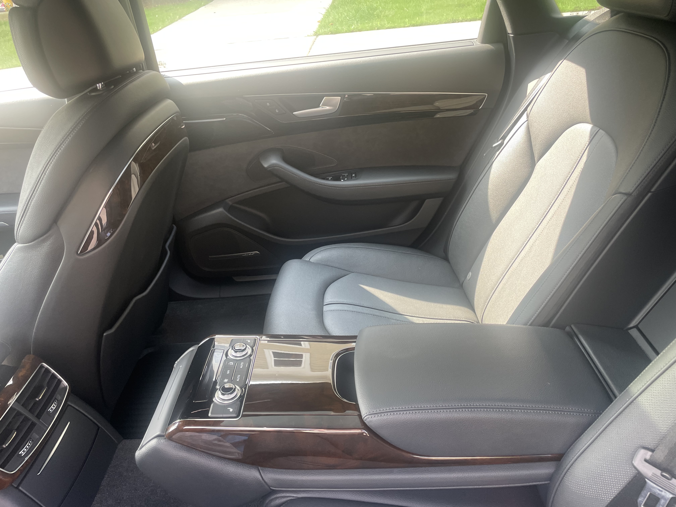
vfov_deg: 53.1
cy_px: 254
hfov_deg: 67.3
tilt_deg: -29.8
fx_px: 508
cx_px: 338
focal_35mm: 26
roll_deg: +5.7
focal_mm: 4.2
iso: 100
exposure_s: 1/121
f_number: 1.6
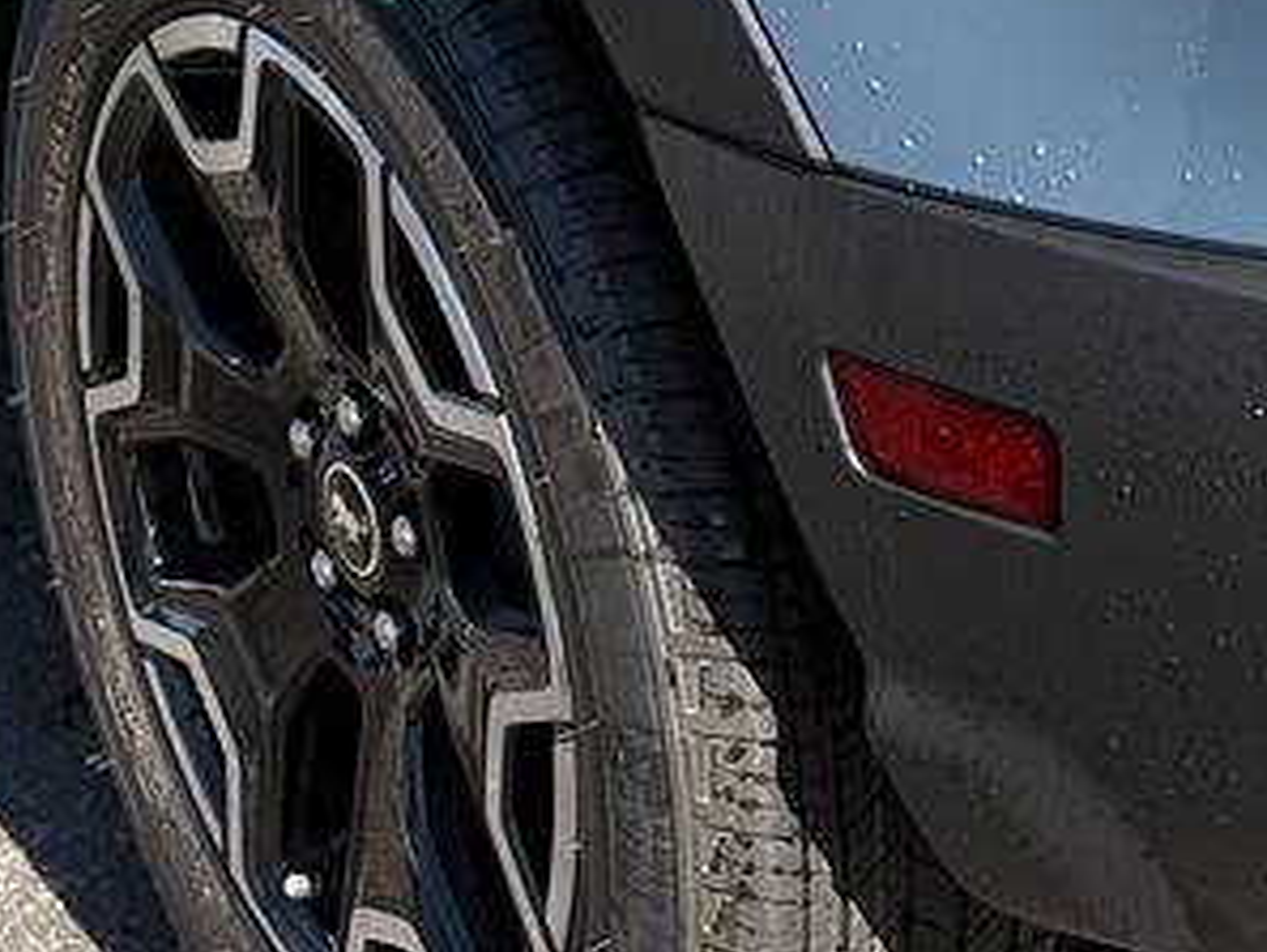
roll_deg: +3.3
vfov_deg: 11.7
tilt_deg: -9.2
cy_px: -1016
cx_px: 1037
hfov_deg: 17.4
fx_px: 4101
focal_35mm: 112
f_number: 1.6
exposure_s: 1/1626
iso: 50
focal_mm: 5.96
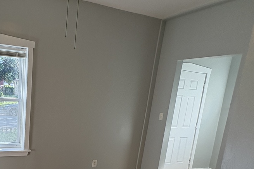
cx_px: 54
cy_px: 129
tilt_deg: -10.9
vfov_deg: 39.9
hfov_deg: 55.0
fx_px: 226
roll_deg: -3.1
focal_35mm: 32
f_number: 2.2
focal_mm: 2.22
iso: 64
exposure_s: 1/177
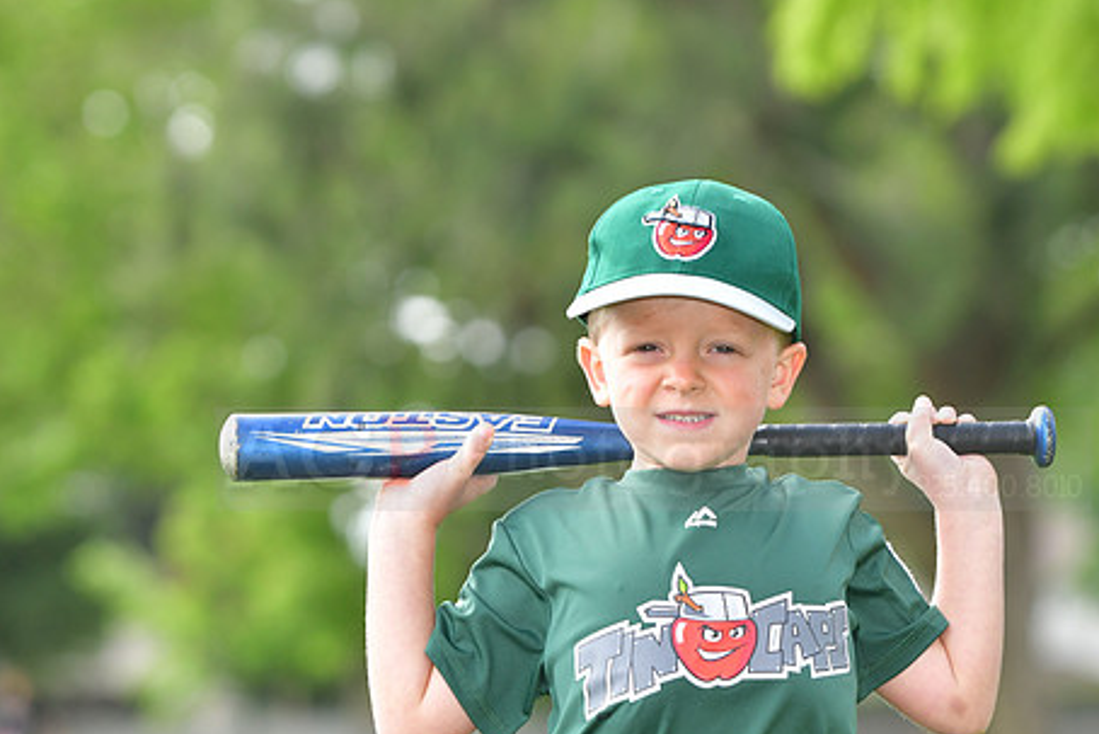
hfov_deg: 8.3
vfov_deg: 5.5
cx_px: 622
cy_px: 440
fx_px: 7603
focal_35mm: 249
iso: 500
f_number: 4
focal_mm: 130
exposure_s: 1/1250
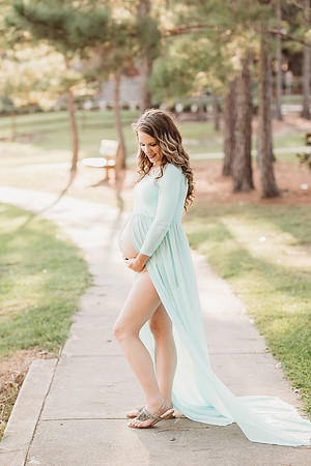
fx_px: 1101
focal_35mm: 85
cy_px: 233
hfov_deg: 16.1
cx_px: 156
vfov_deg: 23.9
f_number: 2.5
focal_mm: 85
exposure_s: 1/320
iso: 160
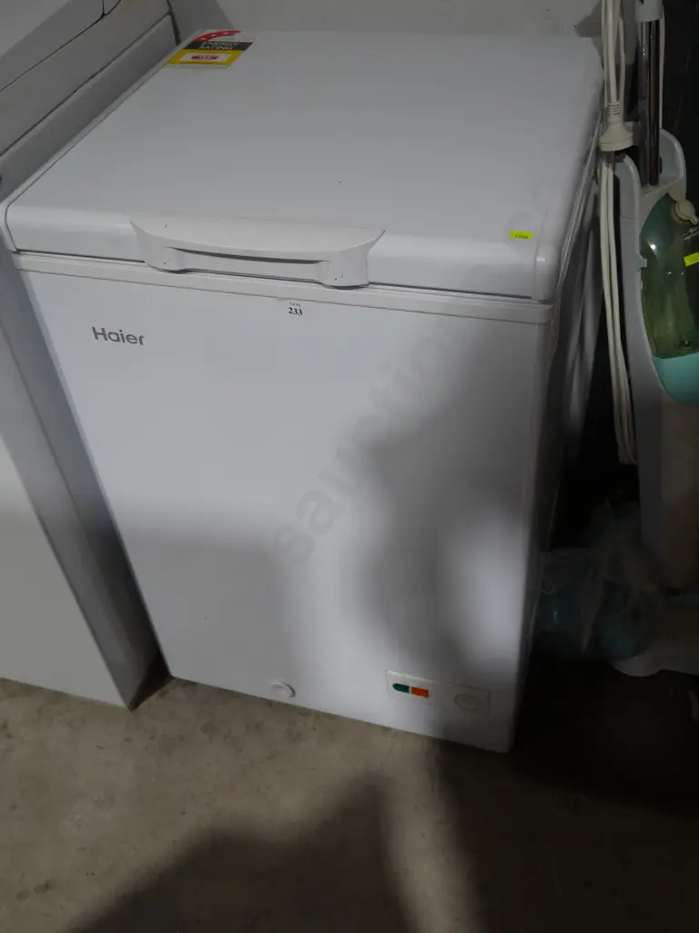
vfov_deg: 54.0
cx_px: 350
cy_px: 466
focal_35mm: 34
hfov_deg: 41.8
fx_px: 915
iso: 200
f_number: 4
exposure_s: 1/60
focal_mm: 17
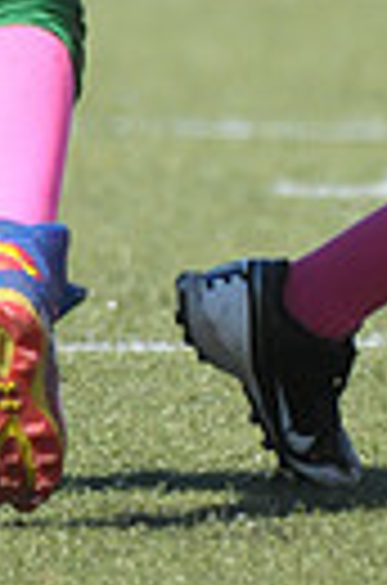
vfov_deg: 1.0
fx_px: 33734
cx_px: 610
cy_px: -482
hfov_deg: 0.7
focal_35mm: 2081
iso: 1000
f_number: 4
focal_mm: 310
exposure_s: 1/6400
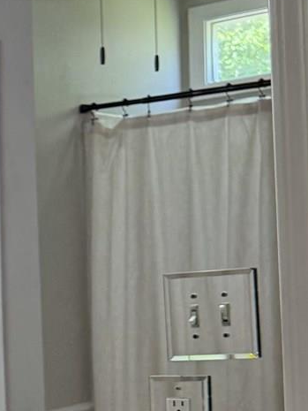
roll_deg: +4.0
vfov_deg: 16.3
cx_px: -414
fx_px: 1411
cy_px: 369
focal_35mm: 119
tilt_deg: -3.2
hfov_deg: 10.7
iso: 100
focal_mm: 6.76
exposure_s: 1/120
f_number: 1.78
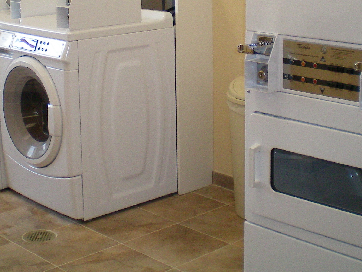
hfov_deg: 26.7
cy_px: 22
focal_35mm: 73
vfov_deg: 19.7
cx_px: 188
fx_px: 763
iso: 160
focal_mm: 6.3
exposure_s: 1/60
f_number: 3.1
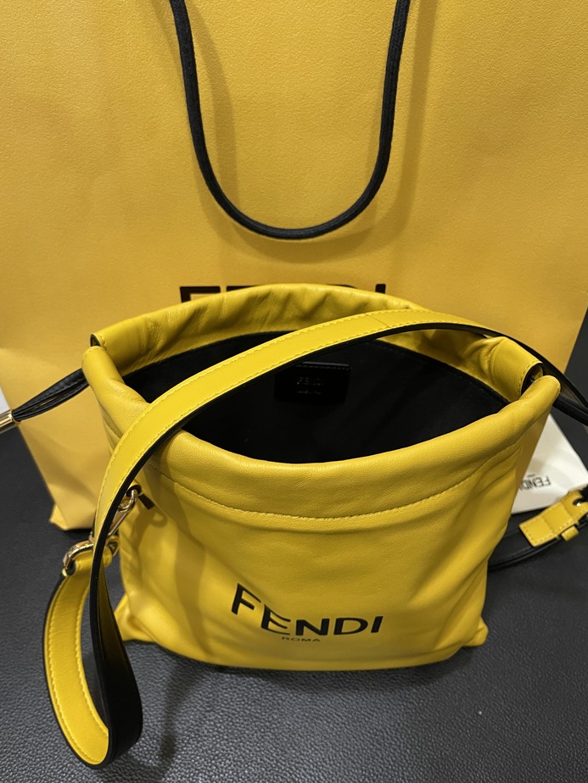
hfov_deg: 51.4
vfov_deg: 65.3
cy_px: 390
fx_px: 612
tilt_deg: -49.8
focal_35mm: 27
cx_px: 293
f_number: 1.6
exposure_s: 1/60
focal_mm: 5.1
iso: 400
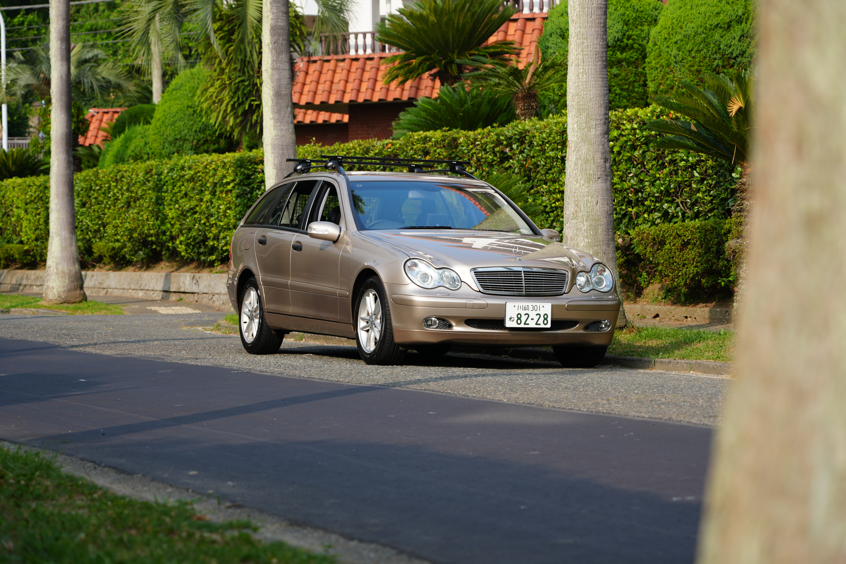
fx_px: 2467
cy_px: 282
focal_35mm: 105
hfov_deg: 19.5
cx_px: 423
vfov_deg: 13.0
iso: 100
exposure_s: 1/160
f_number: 5
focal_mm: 105
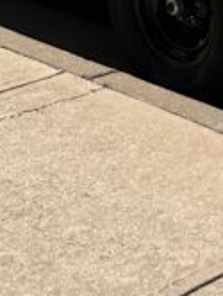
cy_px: -437
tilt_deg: +2.9
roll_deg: +1.2
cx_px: 387
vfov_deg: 11.0
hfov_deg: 9.6
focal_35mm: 148
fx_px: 1268
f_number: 1.78
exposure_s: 1/8929
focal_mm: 6.86
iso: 80
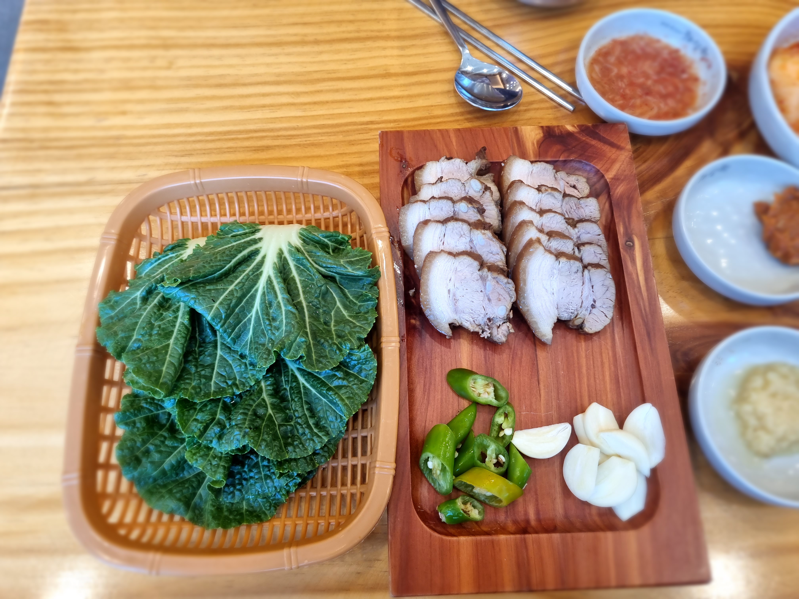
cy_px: 300
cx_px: 400
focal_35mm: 26
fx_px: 600
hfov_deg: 67.3
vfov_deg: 53.1
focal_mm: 5.4
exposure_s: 1/120
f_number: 1.8
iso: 100
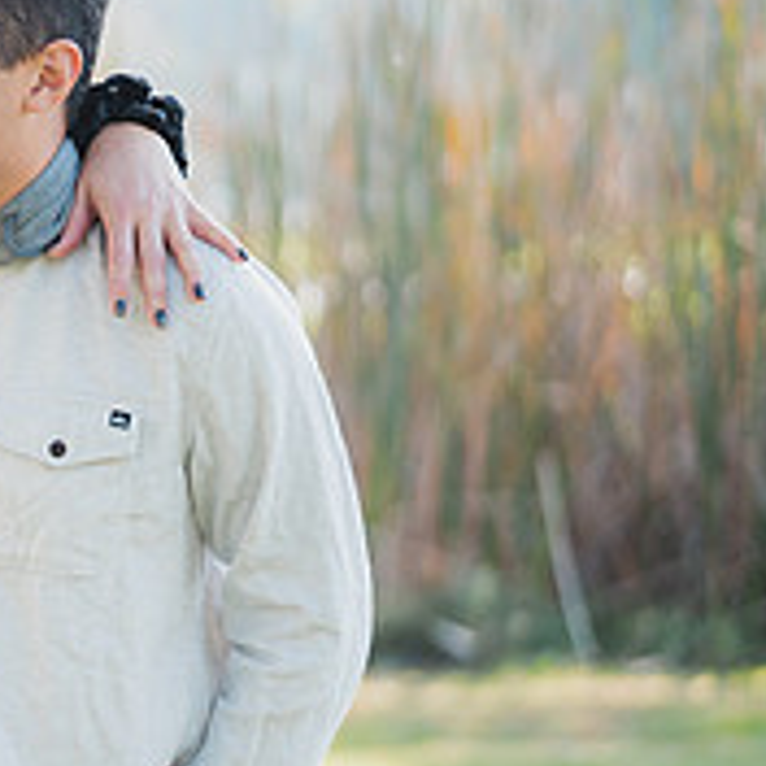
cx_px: -370
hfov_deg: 11.9
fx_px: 3505
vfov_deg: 12.5
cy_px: 472
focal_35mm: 140
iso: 250
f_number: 1.4
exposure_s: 1/1600
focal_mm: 50
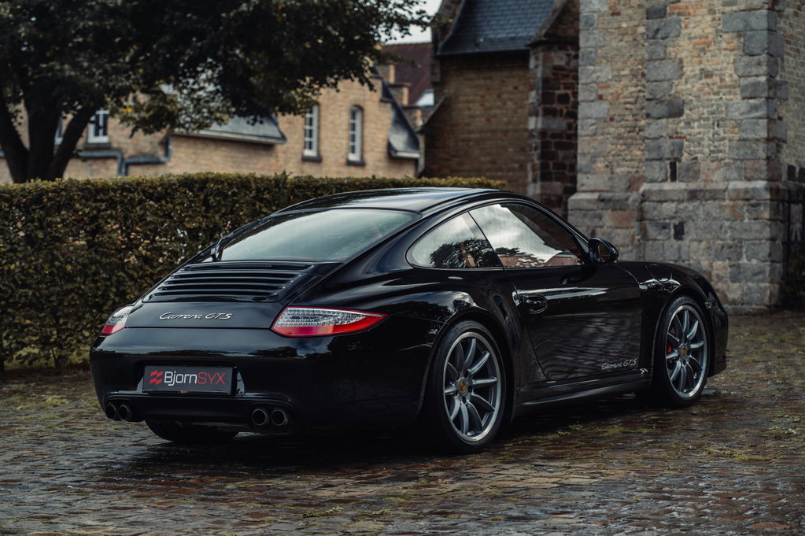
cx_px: 402
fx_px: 2280
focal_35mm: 102
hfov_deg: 20.0
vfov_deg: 13.4
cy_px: 268
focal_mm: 102
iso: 200
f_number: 4.5
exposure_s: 1/200
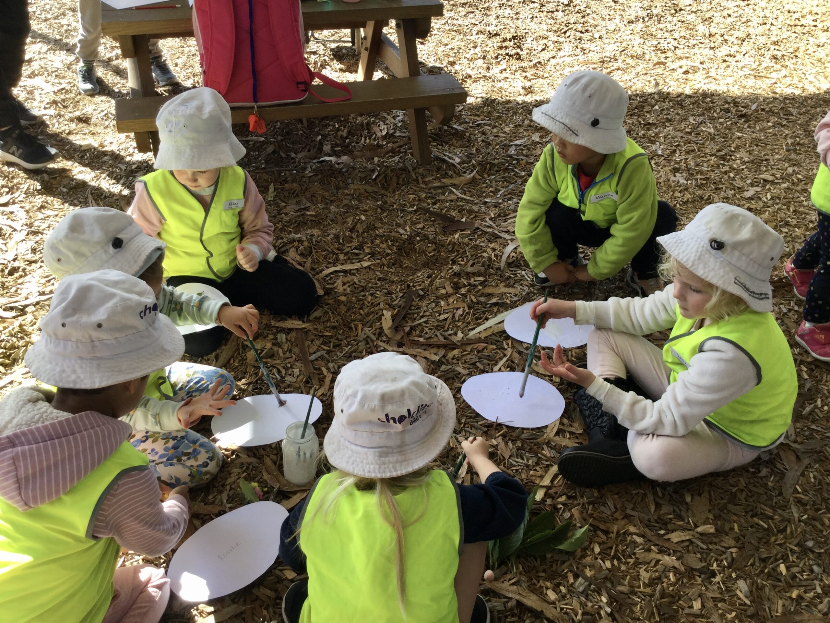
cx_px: 415
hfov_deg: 58.4
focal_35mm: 31
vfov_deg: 45.4
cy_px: 312
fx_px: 743
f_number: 2.4
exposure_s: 1/198
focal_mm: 3.3
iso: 25
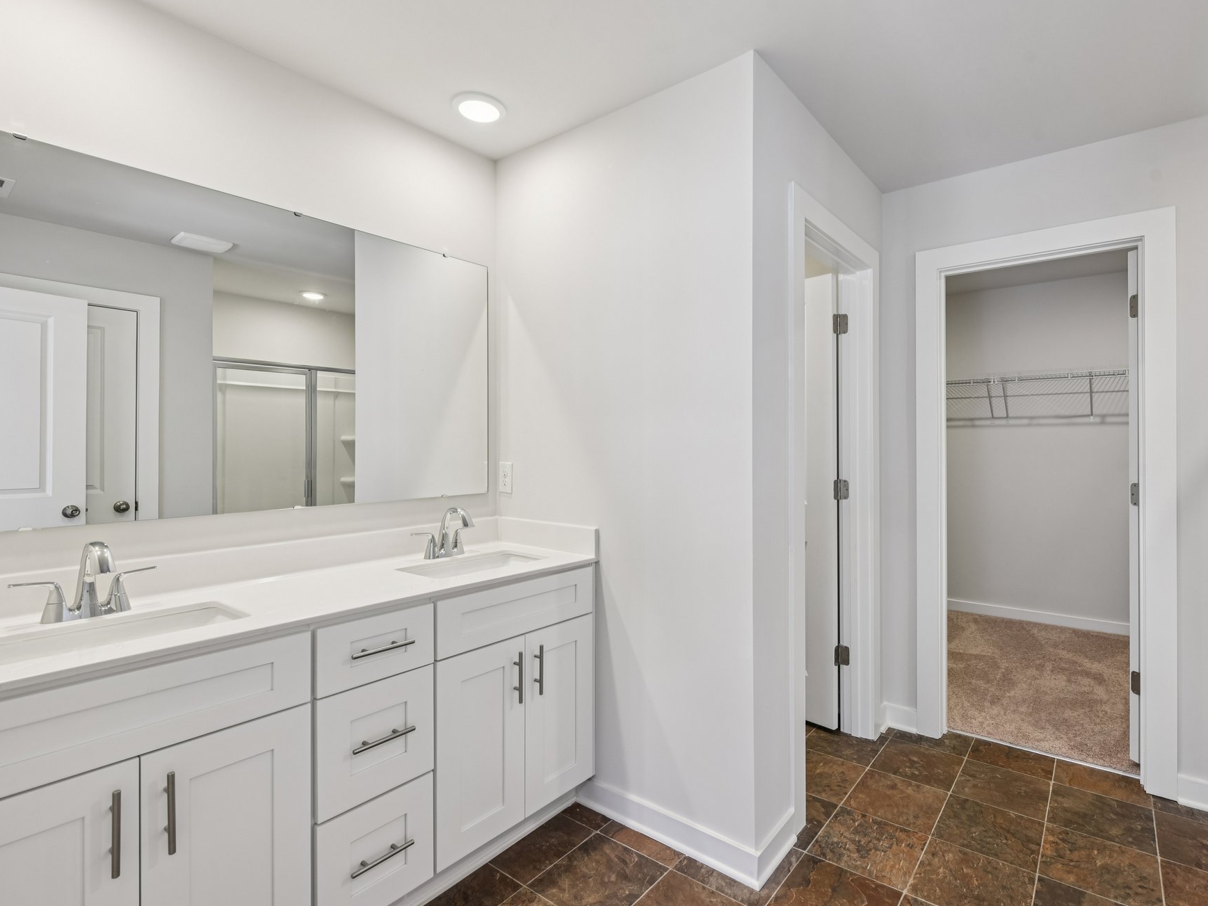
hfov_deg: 90.5
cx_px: 682
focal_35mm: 17
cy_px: 445
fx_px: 593
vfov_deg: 74.7
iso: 200
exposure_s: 1/13
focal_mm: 15
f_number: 8
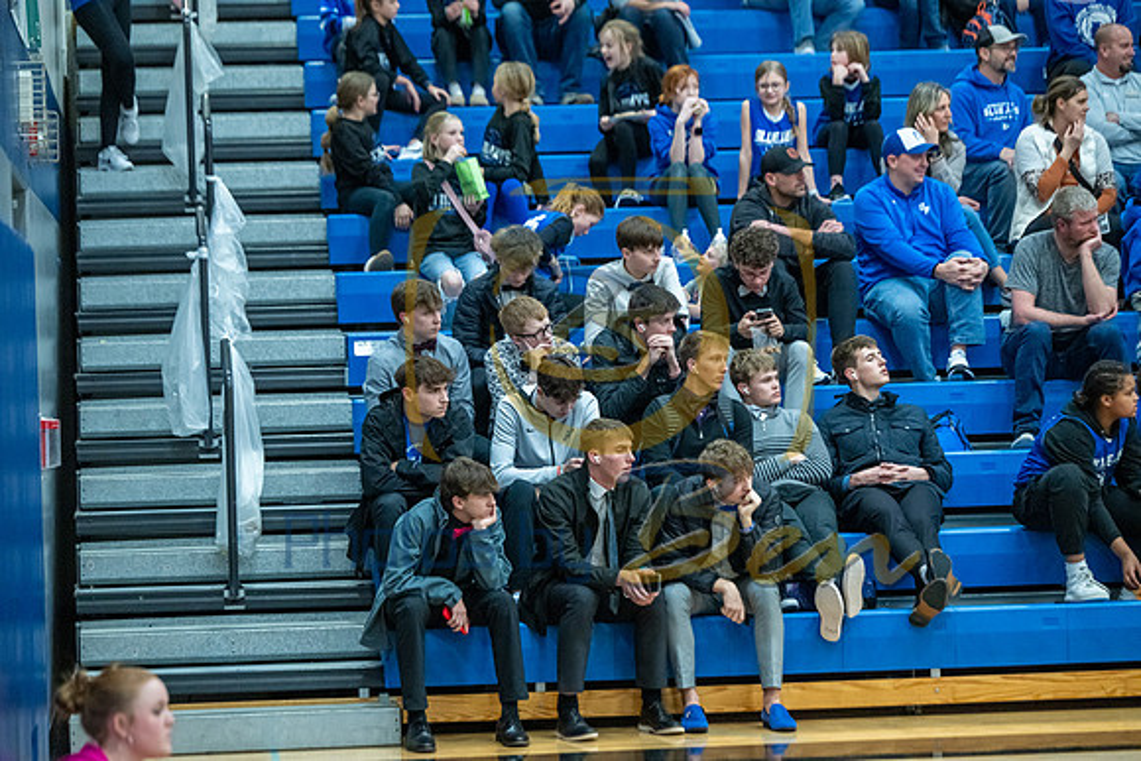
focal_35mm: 120
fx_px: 3804
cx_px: 570
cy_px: 380
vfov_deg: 11.4
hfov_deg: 17.1
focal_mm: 120
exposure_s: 1/640
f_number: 2.8
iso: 4000
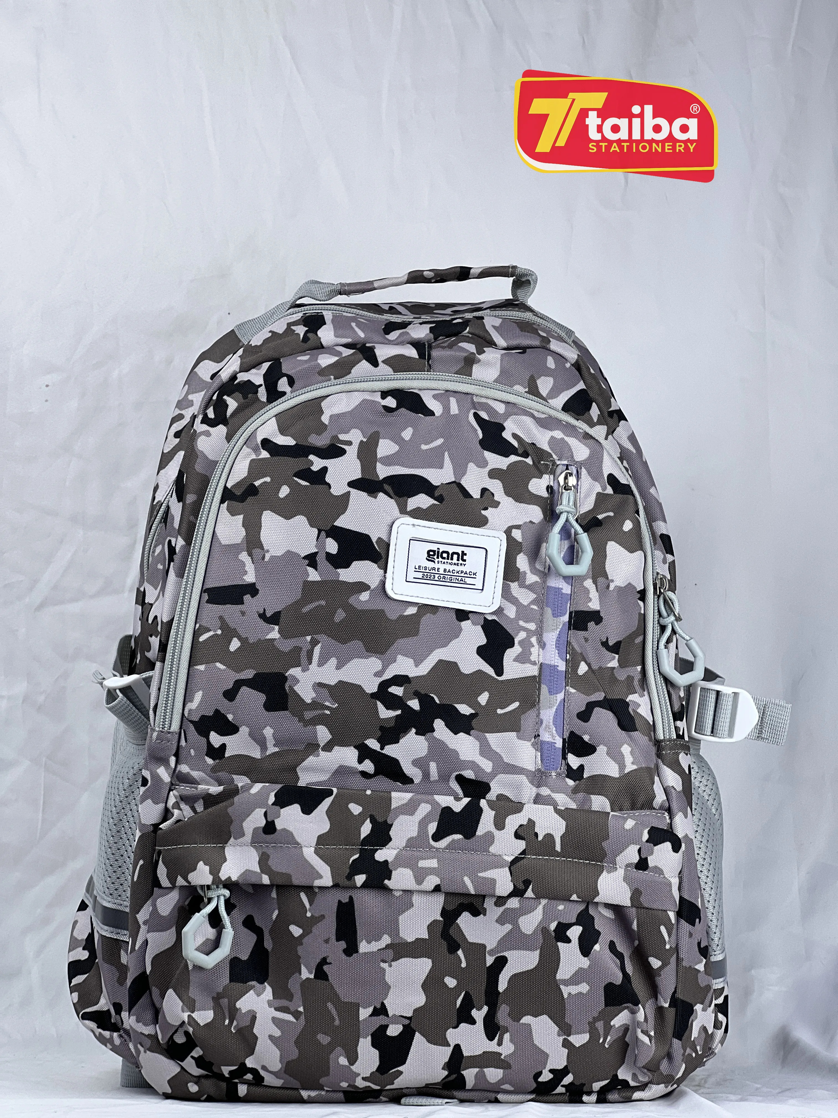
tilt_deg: +6.0
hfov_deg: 19.1
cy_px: 559
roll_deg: -0.7
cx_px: 419
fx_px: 2485
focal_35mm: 77
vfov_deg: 25.3
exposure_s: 1/100
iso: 40
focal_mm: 9
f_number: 2.8
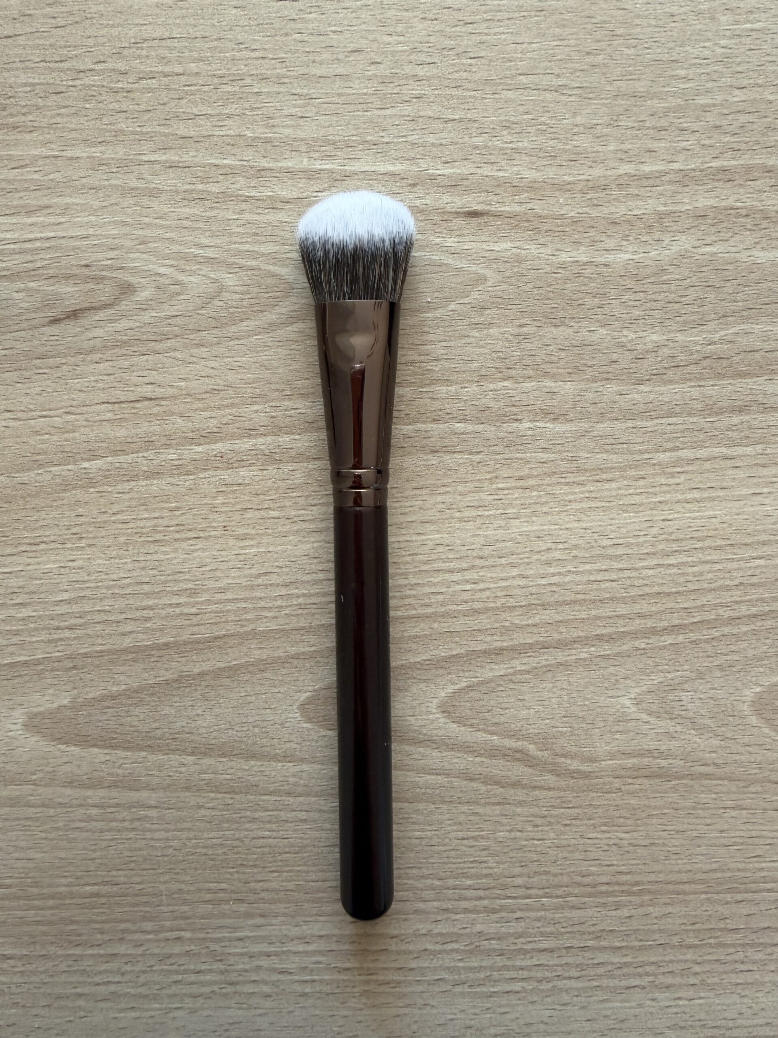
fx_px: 719
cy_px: 519
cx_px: 389
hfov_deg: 56.8
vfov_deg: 71.6
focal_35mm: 24
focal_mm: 2.22
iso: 250
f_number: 2.2
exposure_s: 1/121
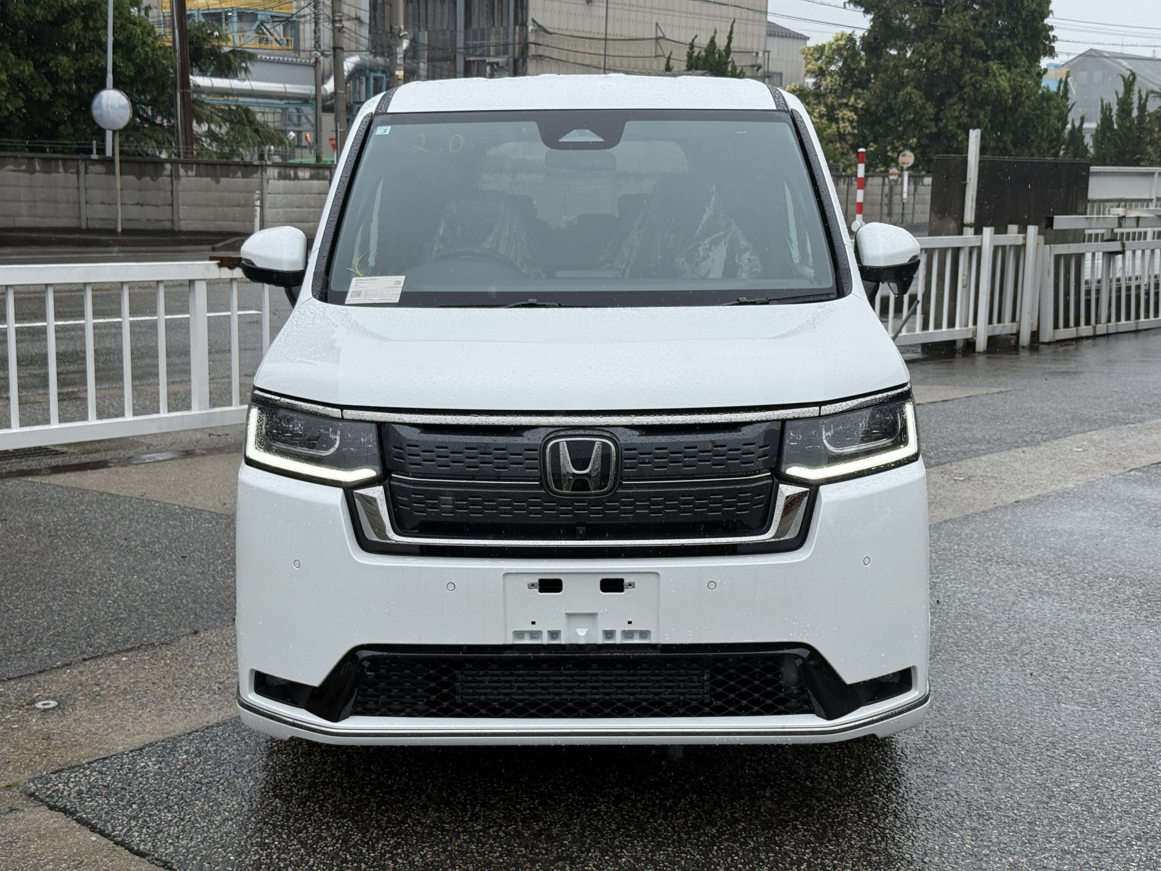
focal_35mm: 48
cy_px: 436
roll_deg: -1.2
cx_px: 580
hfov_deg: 39.7
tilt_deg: -9.1
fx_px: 1610
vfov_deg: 30.3
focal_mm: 6.76
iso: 64
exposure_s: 1/1456
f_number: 1.78
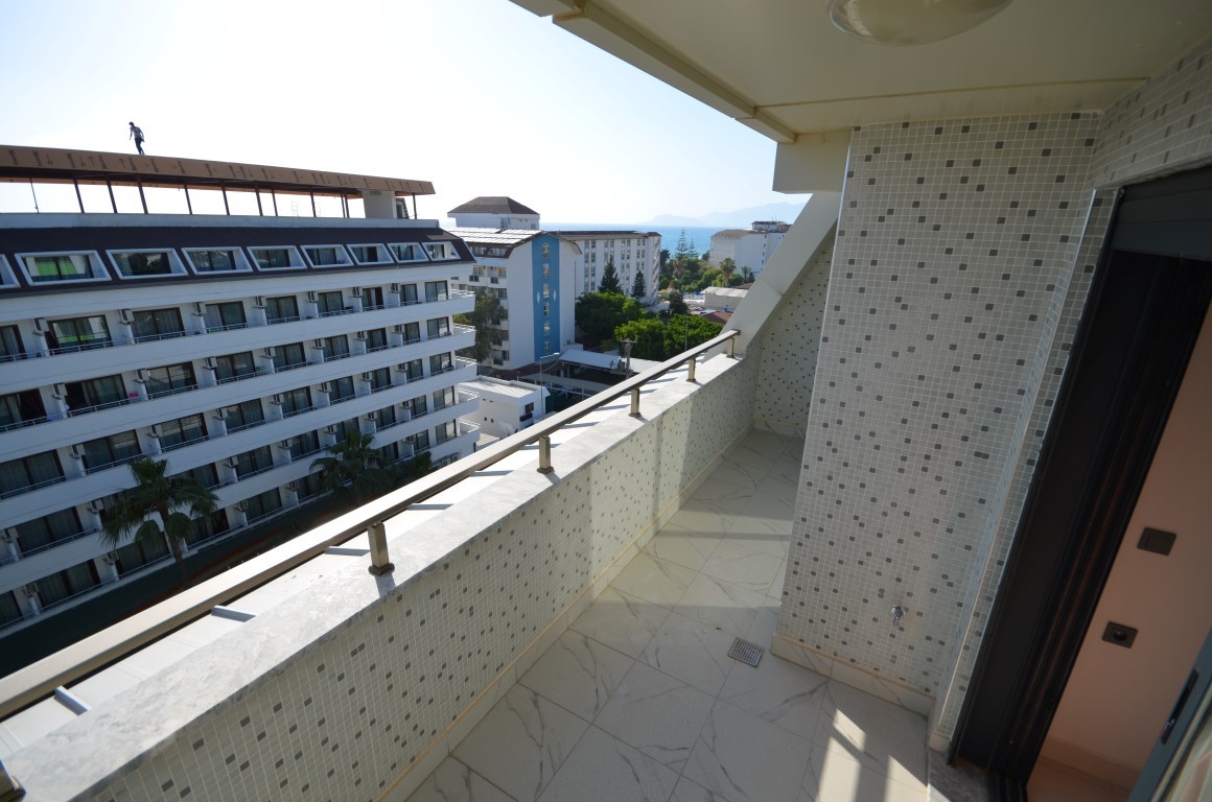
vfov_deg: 77.1
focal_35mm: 15
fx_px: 504
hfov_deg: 100.5
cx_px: 606
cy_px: 401
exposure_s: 1/250
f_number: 8
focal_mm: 10
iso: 100
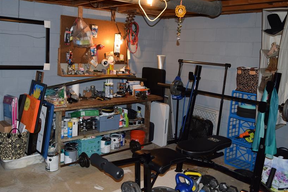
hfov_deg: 55.5
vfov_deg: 38.9
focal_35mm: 34
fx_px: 272
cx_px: 118
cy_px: 89
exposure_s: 1/80
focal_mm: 18
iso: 800
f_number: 4.5
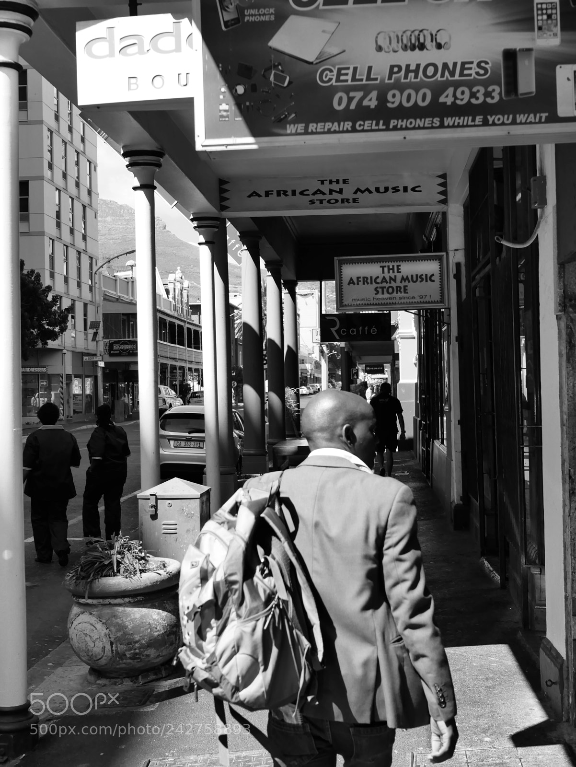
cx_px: 288
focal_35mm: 50
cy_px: 384
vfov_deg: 38.2
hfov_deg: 29.1
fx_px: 1108
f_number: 4.5
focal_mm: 25
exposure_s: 1/800
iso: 200
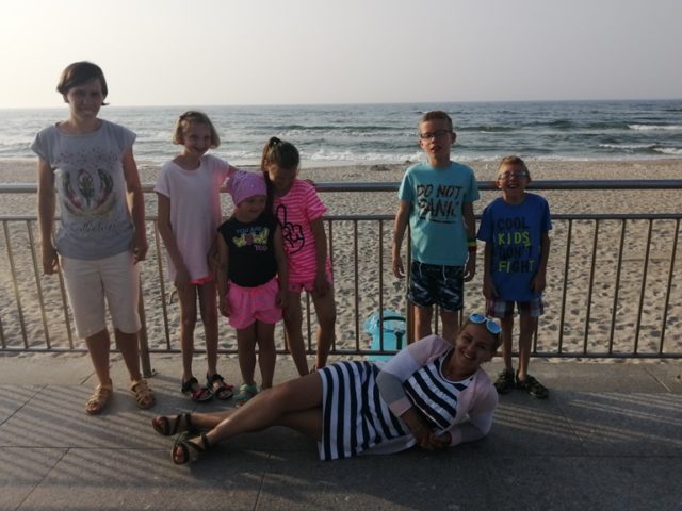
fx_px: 532
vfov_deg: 51.4
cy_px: 256
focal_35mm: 27
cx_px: 341
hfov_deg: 65.3
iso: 50
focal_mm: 3.64
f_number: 1.8
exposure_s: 1/2326
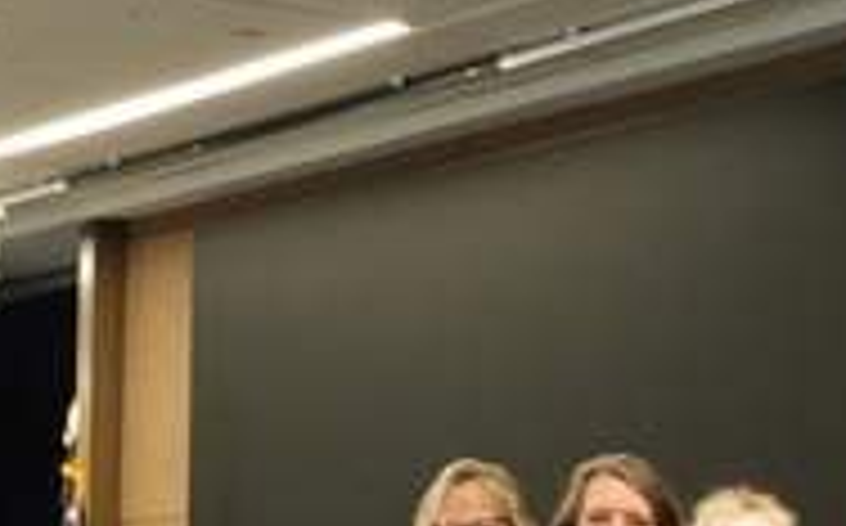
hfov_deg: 14.0
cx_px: 590
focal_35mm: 149
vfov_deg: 8.6
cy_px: 722
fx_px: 3431
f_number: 7.1
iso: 2000
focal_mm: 33
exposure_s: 1/50
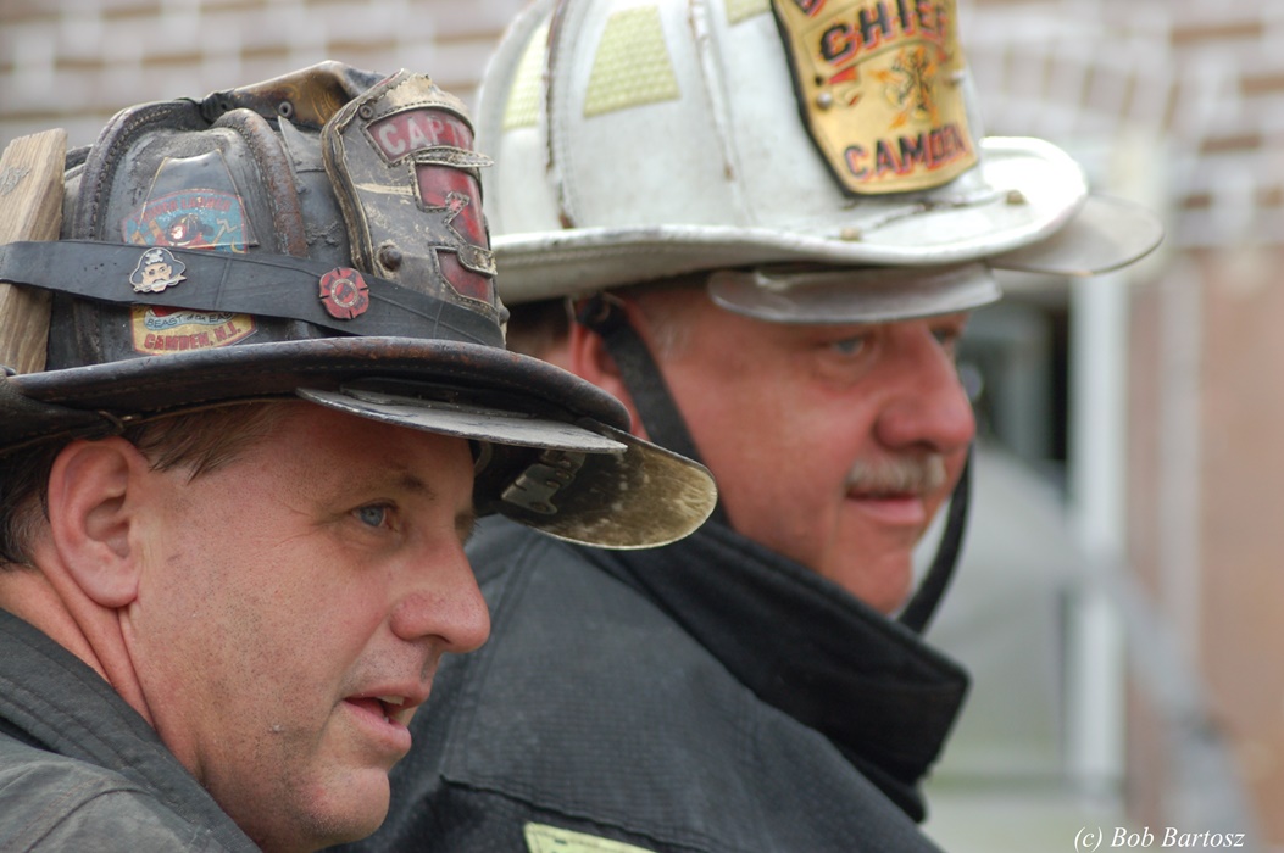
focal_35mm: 168
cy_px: 426
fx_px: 5986
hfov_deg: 12.2
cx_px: 642
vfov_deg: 8.2
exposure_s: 1/320
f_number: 4.5
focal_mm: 112
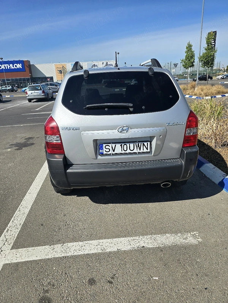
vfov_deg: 73.9
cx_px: 114
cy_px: 152
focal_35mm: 23
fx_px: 202
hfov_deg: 58.9
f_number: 1.7
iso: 12
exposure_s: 1/909
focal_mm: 6.3
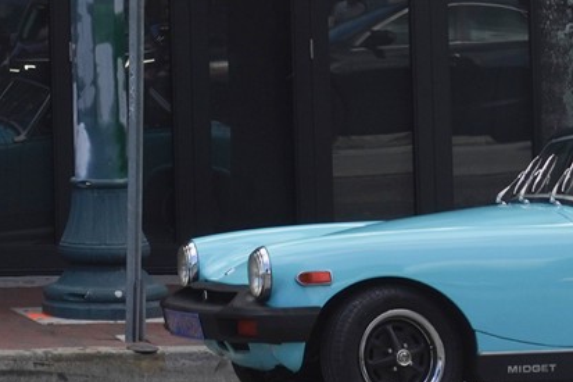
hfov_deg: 8.9
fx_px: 3389
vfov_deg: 6.4
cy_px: -218
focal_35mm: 213
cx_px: -724
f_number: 20
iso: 400
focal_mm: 44
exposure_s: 1/100
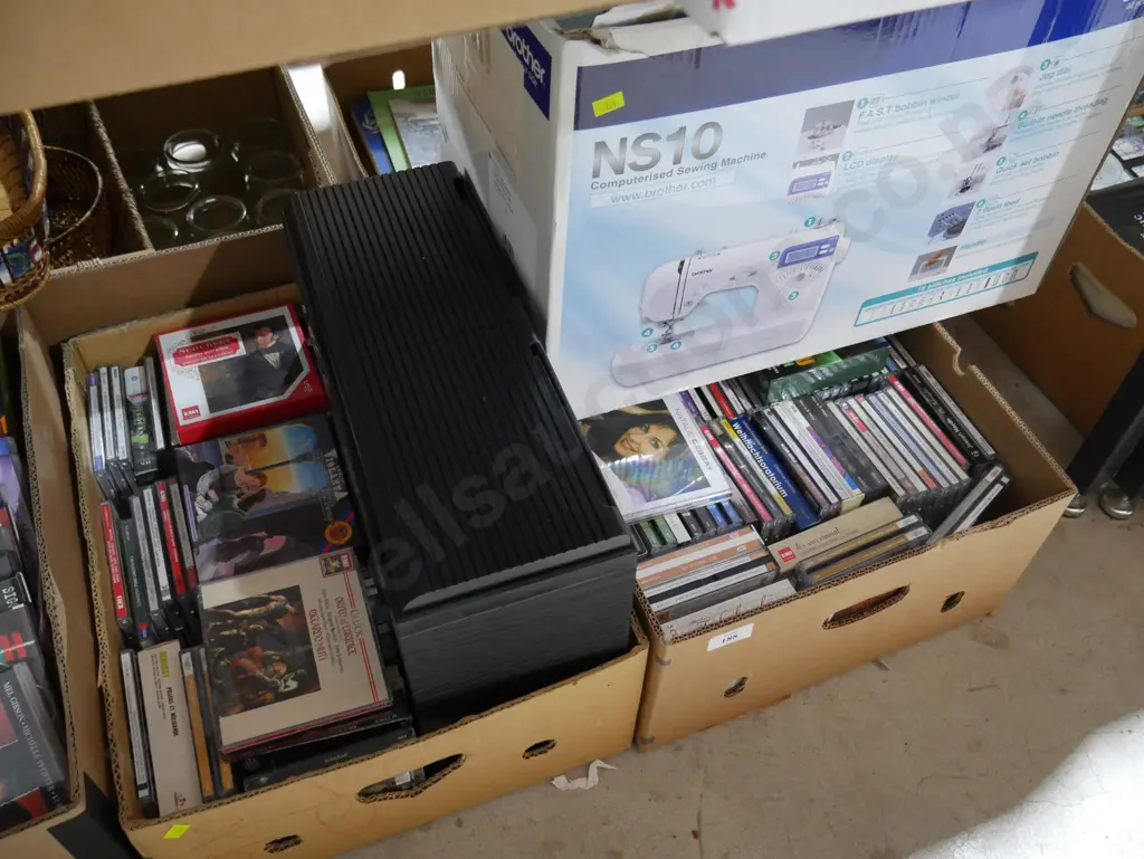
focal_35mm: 30
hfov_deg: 59.9
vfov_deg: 46.8
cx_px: 572
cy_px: 430
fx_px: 992
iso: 2000
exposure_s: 1/60
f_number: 3.6
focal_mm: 15
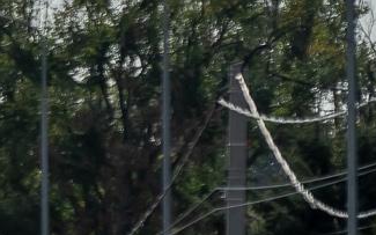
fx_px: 8688
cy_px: 469
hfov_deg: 2.4
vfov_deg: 1.5
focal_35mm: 848
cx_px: -985
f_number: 4
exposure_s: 1/3200
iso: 80
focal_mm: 98
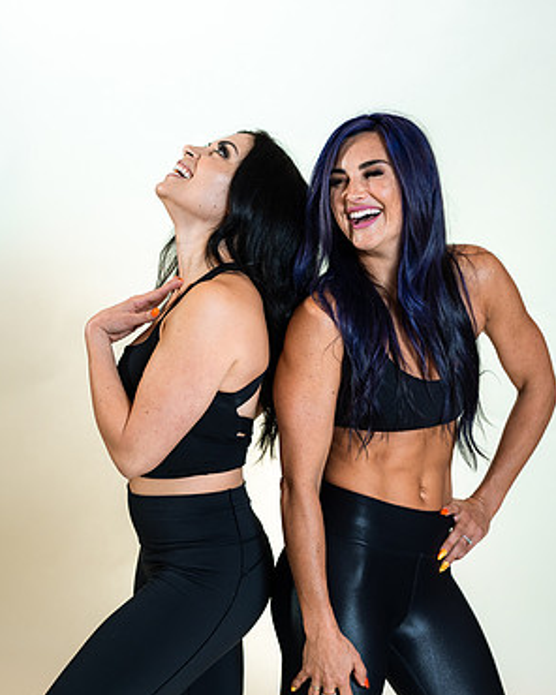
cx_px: 276
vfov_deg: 19.7
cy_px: 417
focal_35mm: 97
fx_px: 1995
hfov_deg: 15.9
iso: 320
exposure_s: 1/160
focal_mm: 85
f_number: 4
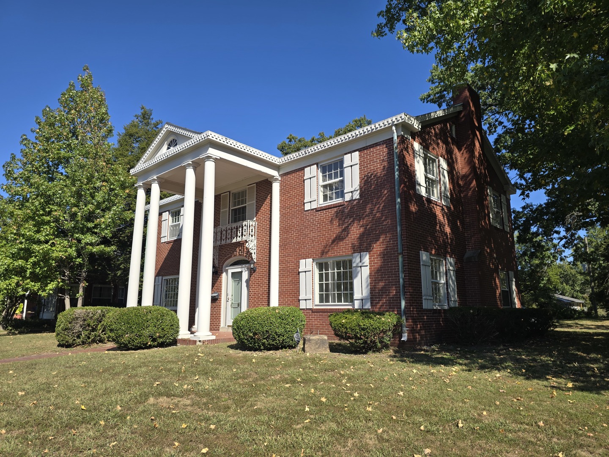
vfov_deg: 58.9
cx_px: 304
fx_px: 405
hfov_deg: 73.9
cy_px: 228
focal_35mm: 23
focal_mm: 6.3
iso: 12
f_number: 1.7
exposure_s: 1/682
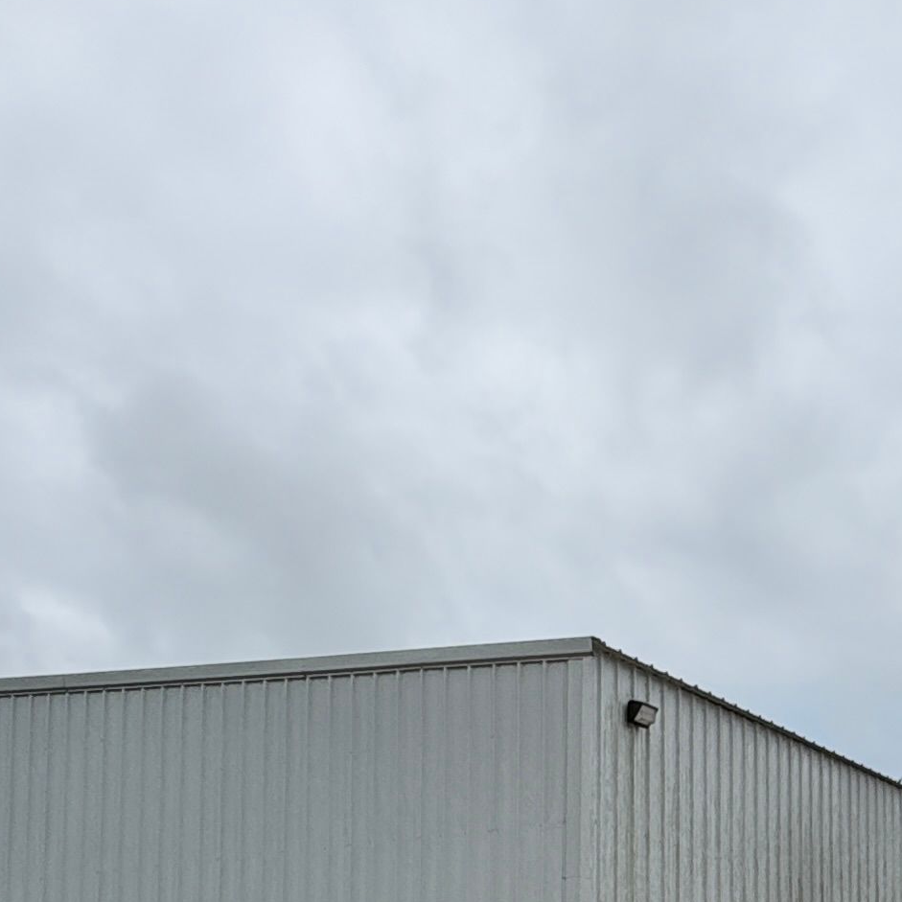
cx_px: 881
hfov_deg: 30.2
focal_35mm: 53
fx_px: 1562
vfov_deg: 29.4
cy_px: 960
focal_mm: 2.22
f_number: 2.2
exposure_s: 1/1160
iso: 40
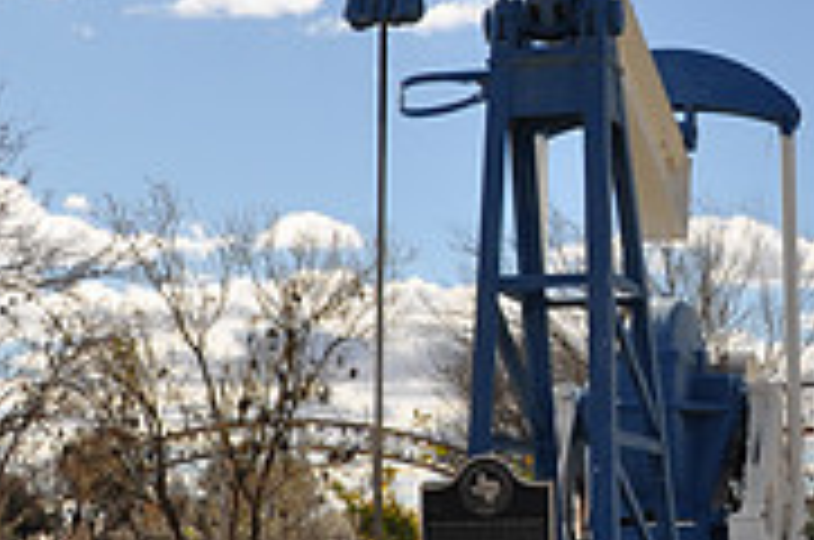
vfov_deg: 12.9
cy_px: 268
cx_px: 657
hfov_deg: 19.1
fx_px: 2393
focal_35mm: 106
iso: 200
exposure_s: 1/160
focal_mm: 22
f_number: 13
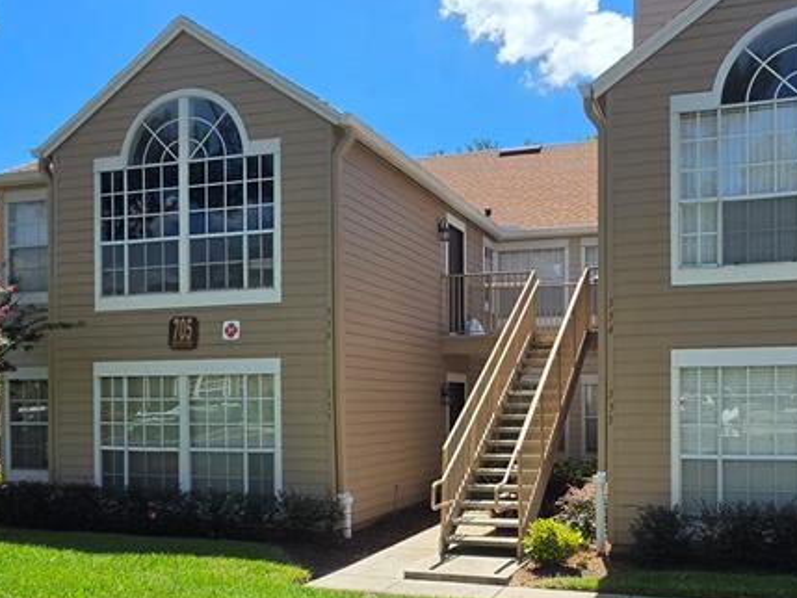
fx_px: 714
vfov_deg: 44.6
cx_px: 524
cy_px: 410
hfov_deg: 57.2
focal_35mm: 31
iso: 32
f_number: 1.9
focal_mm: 2.2
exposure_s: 1/1571
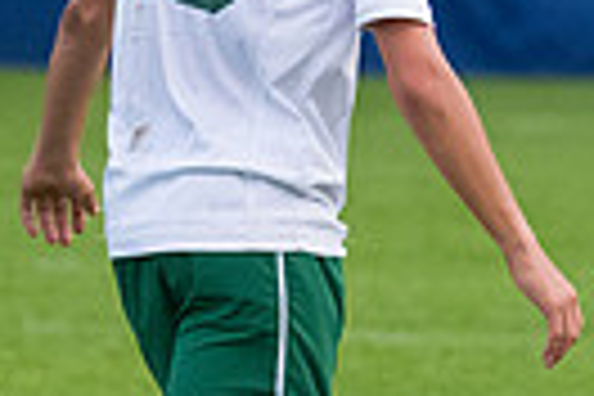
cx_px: 824
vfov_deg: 0.8
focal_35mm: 1784
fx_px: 29434
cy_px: 50
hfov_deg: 1.2
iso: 3200
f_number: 5.6
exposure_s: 1/2000
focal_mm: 270
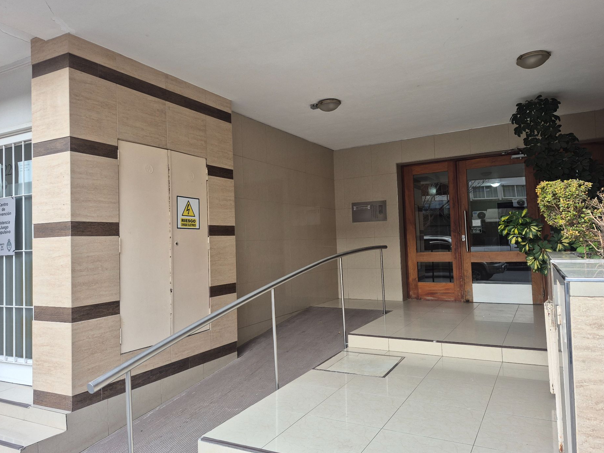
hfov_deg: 71.6
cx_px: 313
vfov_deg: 56.8
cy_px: 222
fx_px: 419
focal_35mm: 24
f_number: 1.8
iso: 64
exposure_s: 1/180
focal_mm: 5.4
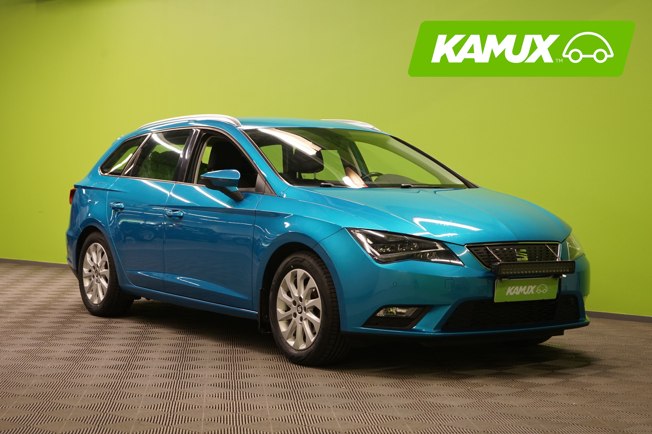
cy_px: 217
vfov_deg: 20.3
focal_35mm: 67
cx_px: 326
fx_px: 1213
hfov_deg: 30.1
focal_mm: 67
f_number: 5.6
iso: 1000
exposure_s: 1/50
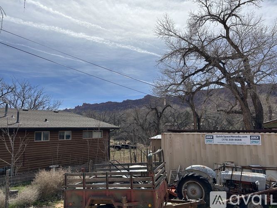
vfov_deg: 53.0
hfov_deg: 67.3
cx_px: 138
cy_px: 104
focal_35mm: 26
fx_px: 208
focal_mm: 5.7
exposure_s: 1/8000
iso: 50
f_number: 1.5
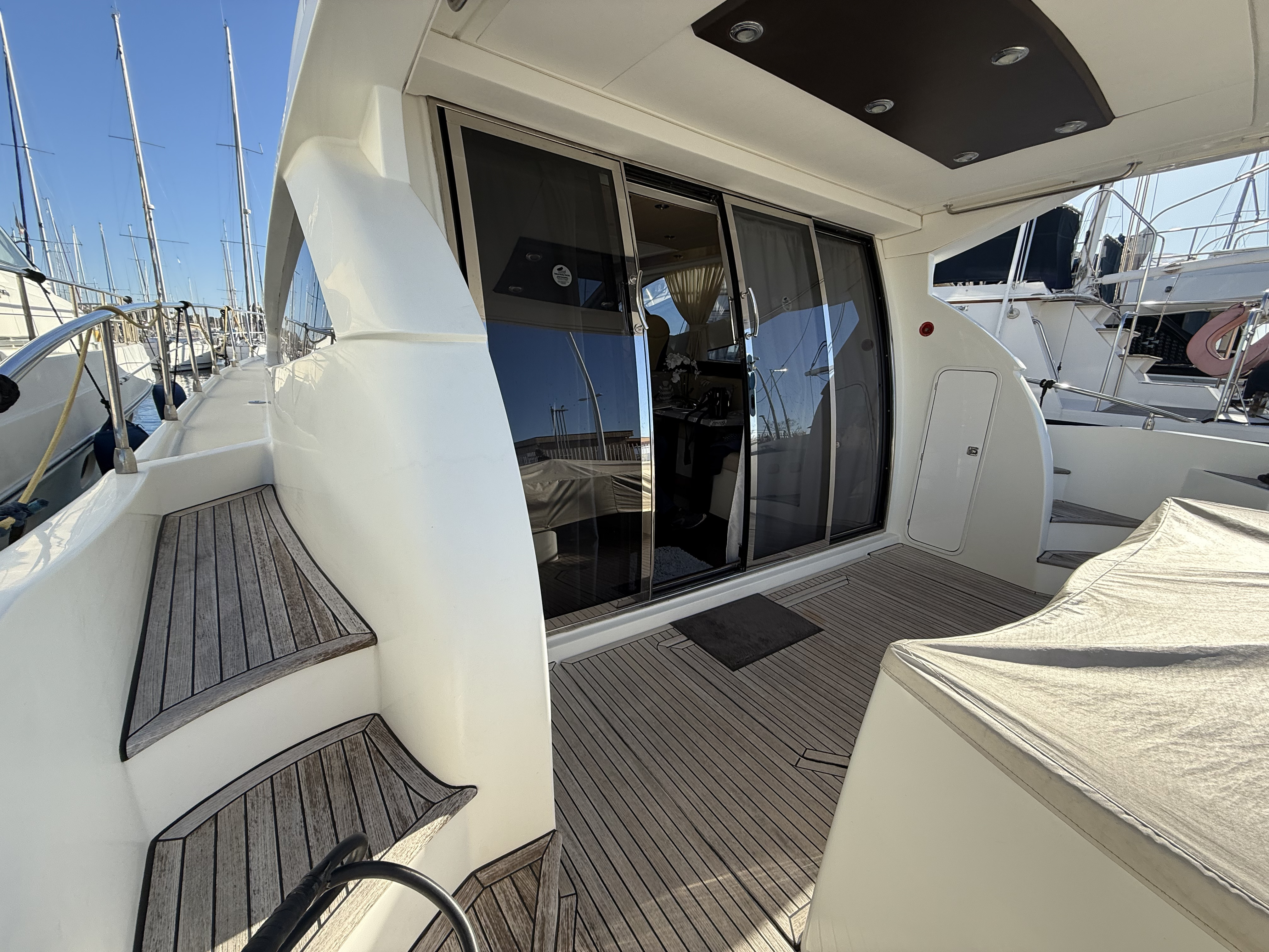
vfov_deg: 85.7
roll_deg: -2.9
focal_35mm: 14
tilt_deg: -12.6
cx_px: 634
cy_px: 476
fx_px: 513
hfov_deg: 102.1
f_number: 2.2
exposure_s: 1/734
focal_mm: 2.22
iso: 50
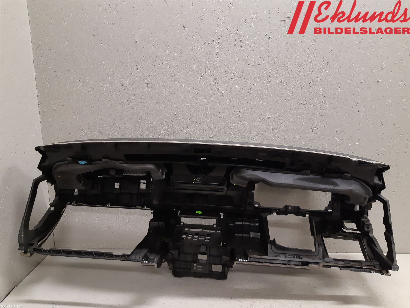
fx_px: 308
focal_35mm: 26
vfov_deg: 53.1
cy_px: 154
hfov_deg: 67.3
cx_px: 205
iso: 250
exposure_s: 1/50
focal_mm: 3.93
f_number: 1.7
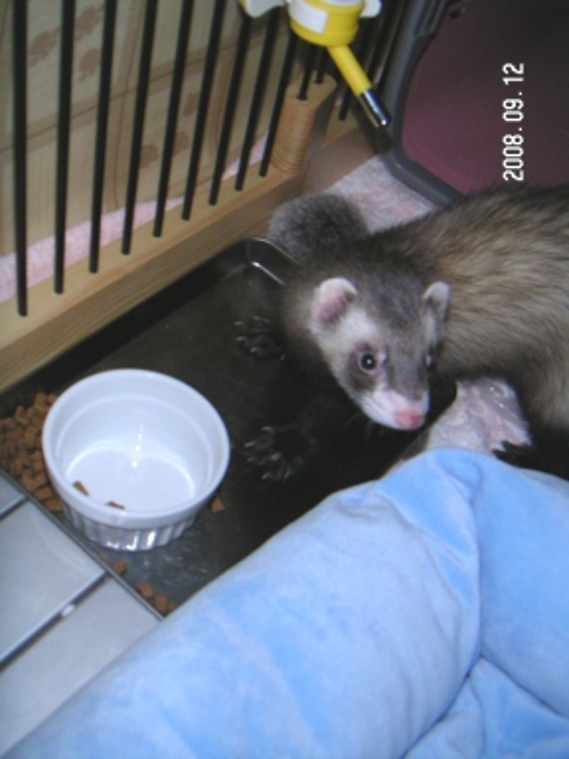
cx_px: 284
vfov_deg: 47.9
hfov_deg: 36.8
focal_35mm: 39
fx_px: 855
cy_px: 380
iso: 200
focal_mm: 5.1
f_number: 2.9
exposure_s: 1/45
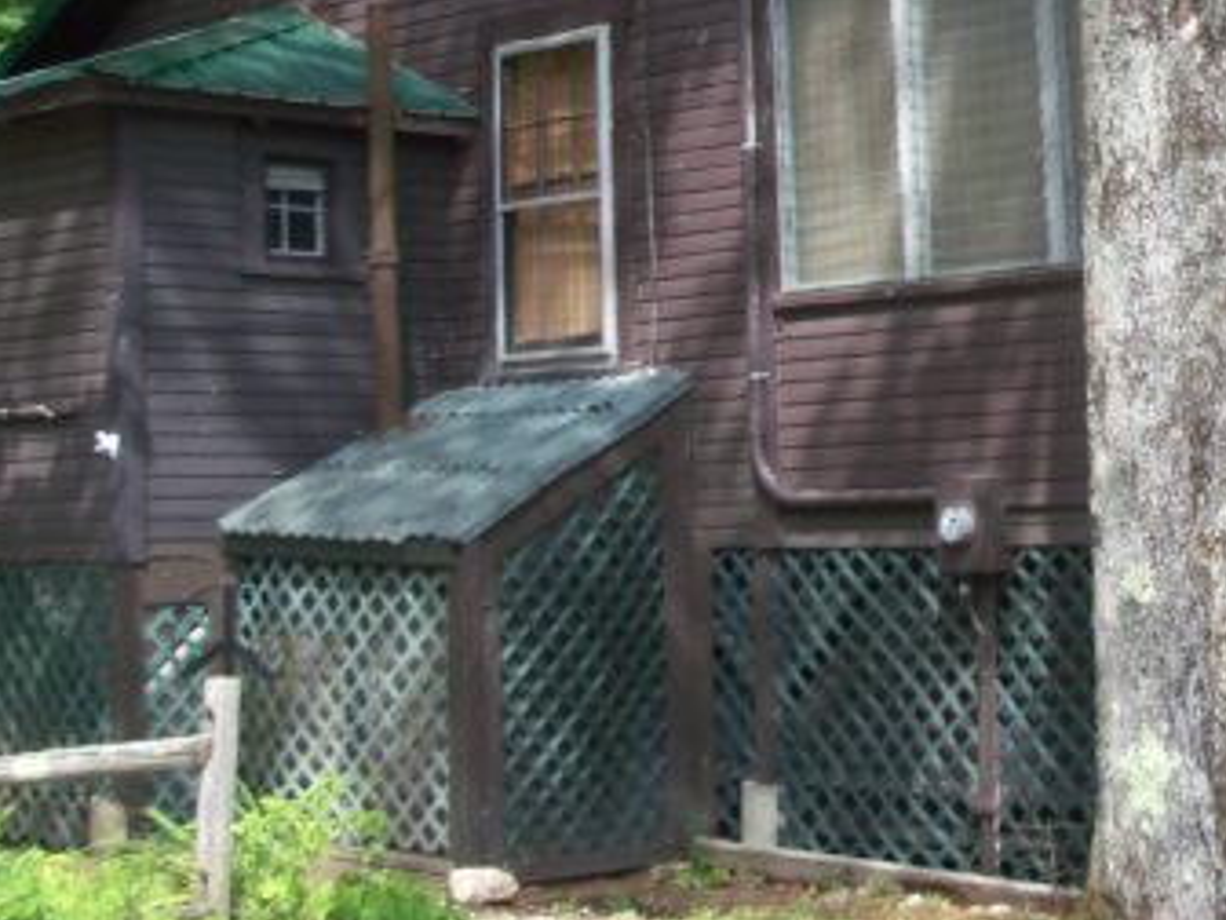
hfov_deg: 23.9
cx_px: 1029
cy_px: 226
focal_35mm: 80
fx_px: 2833
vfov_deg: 18.3
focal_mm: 6.3
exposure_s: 1/250
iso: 64
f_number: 3
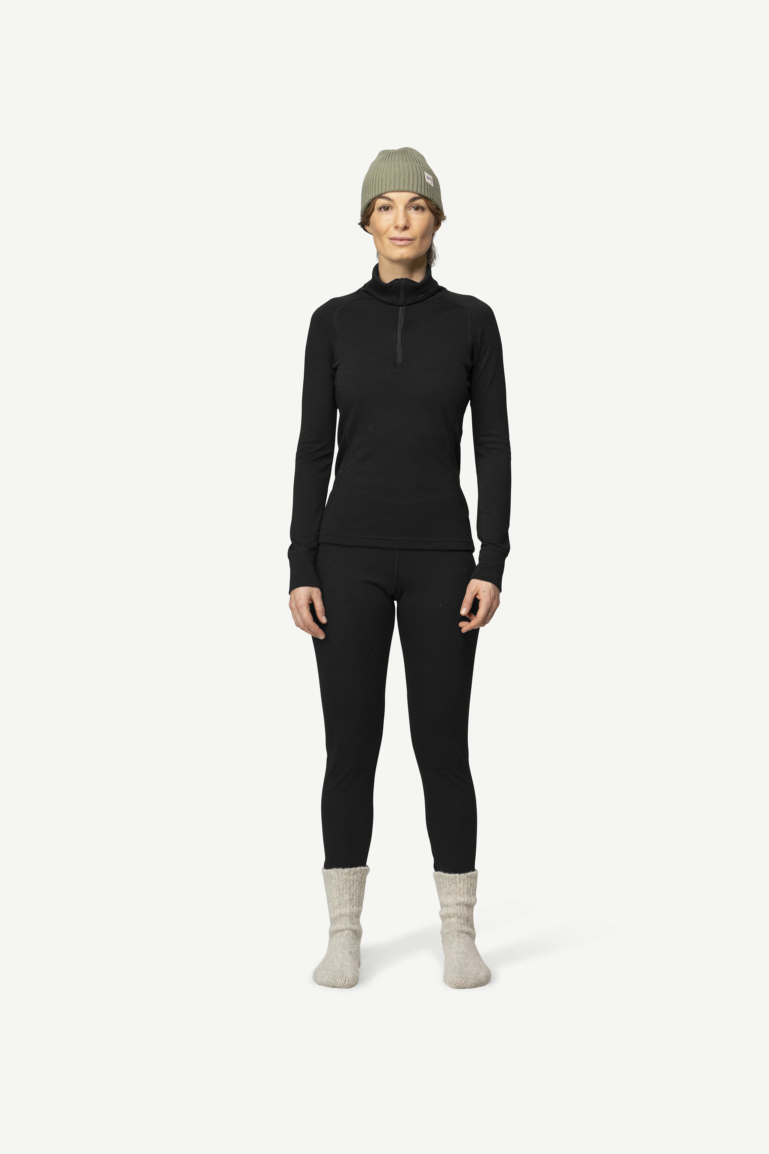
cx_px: 384
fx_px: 2243
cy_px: 577
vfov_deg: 28.8
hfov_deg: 19.5
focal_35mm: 70
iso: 500
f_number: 5
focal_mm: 70
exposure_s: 1/80
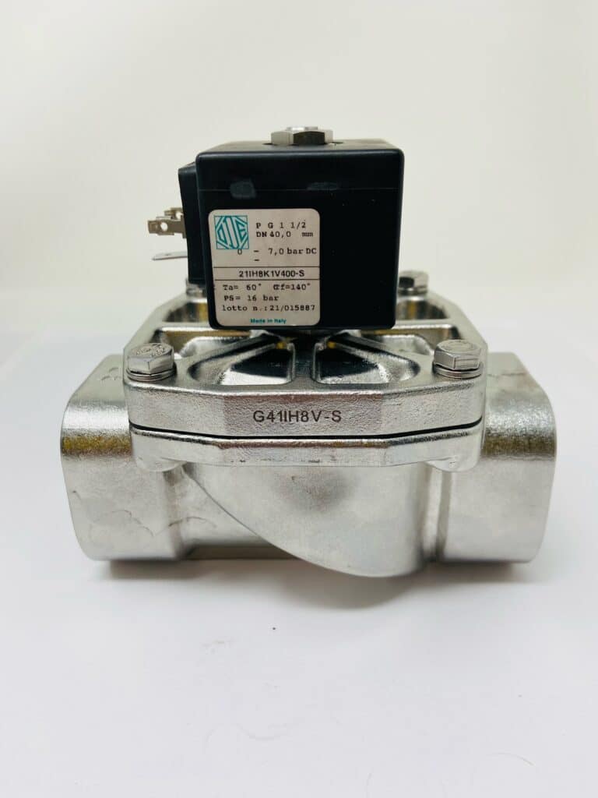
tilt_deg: -22.8
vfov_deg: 67.3
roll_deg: +0.8
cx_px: 299
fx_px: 599
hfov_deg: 53.1
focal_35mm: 26
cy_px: 399
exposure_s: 1/152
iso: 32
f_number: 1.8
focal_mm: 4.25
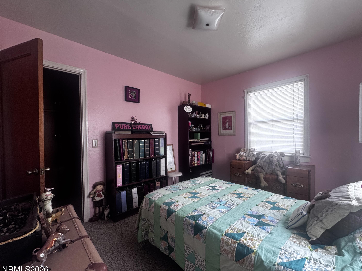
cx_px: 189
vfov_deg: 81.7
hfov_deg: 98.1
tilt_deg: -2.0
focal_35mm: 15
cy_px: 138
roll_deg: +0.6
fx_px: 157
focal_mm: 2.22
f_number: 2.2
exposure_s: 1/99
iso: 320
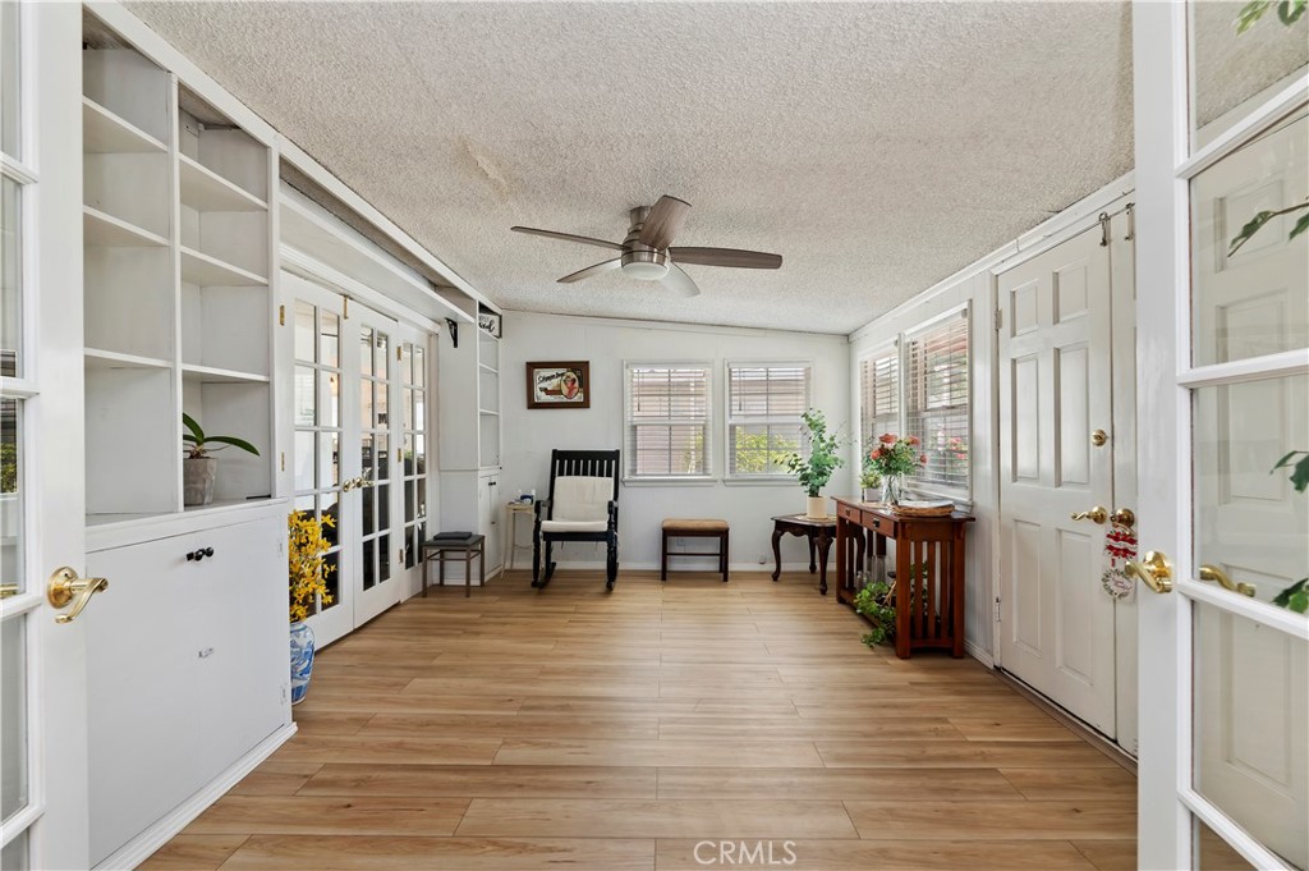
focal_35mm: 14
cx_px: 654
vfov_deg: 81.1
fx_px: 509
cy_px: 436
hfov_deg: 104.3
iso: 500
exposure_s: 1/8
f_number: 10
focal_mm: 14
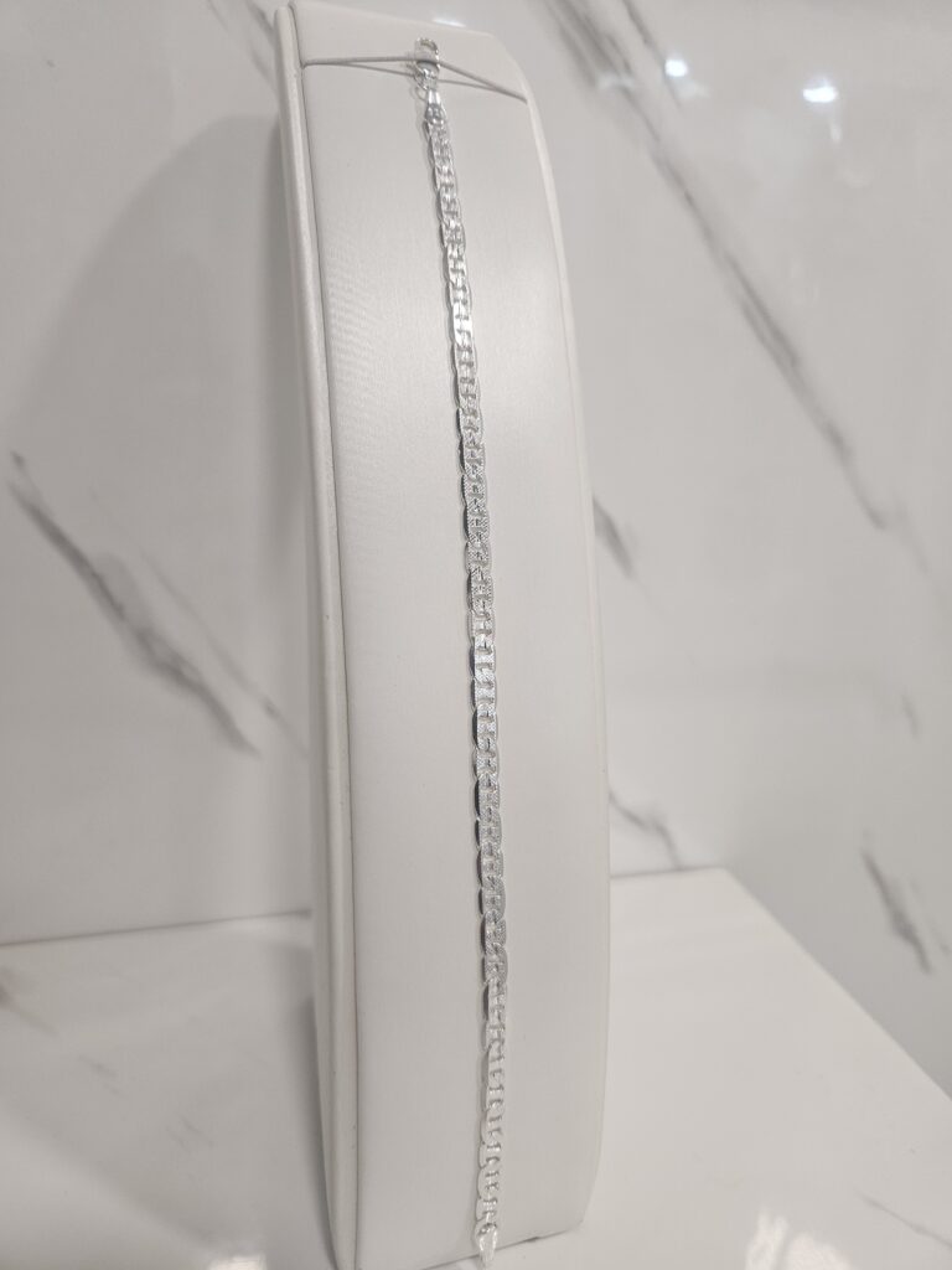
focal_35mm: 23
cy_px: 635
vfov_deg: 73.9
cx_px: 476
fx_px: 843
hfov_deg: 58.9
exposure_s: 1/100
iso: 160
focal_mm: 5.4
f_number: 1.8
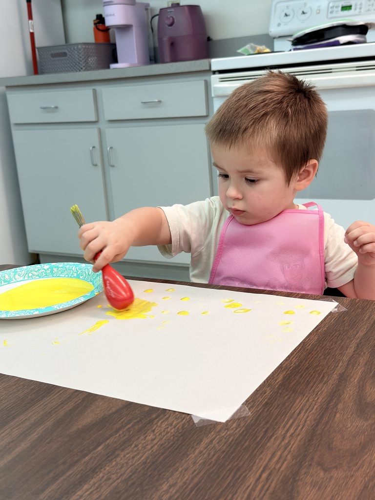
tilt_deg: -14.2
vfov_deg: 41.2
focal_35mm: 46
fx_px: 664
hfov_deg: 31.5
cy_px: 250
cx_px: 188
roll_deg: +4.2
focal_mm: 6.76
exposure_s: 1/120
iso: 80
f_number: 1.78
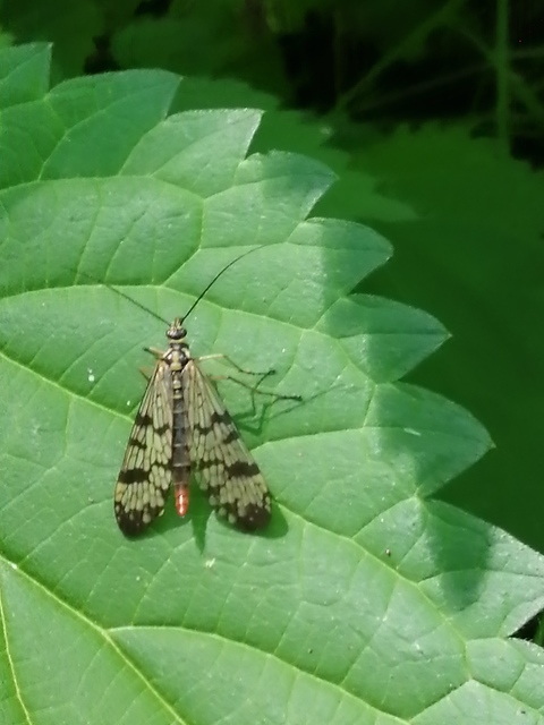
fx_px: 2179
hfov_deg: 14.2
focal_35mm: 104
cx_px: 272
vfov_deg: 18.9
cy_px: 362
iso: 50
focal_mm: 3.46
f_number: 1.8
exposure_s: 1/90
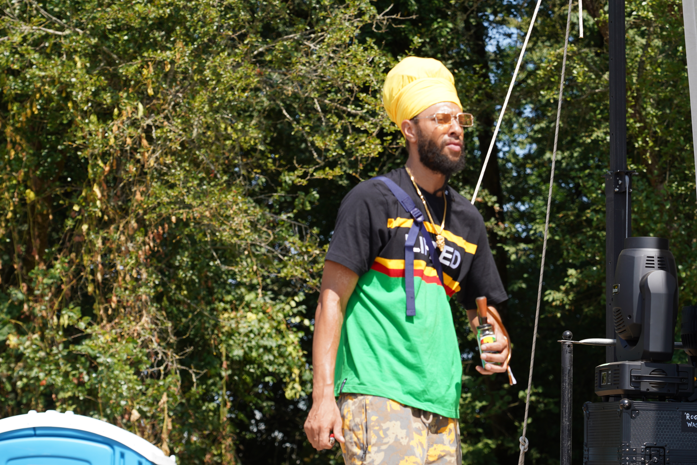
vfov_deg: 13.0
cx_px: 348
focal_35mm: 105
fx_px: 2033
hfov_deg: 19.5
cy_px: 232
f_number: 6.3
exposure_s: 1/200
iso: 100
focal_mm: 105
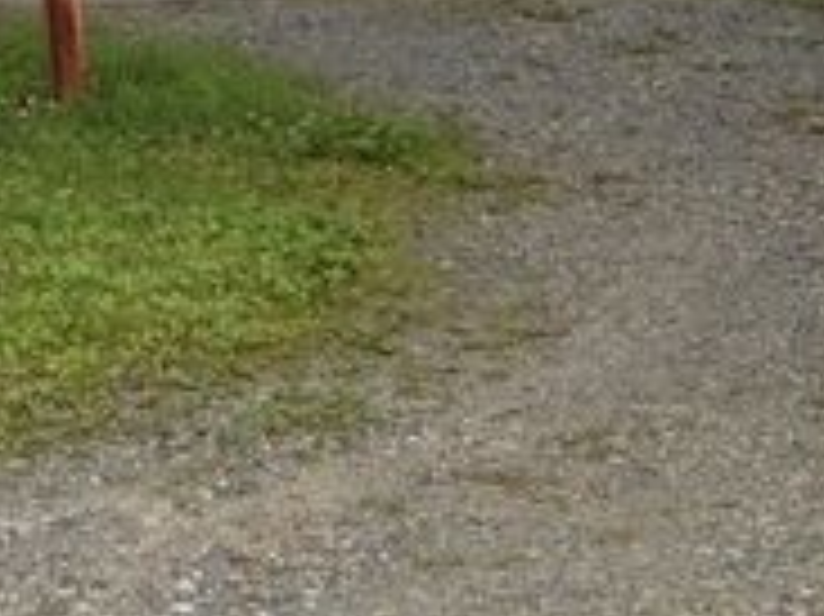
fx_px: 3711
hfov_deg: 11.1
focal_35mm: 156
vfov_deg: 9.2
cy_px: -380
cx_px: -979
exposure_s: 1/525
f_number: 2.4
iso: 80
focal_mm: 4.28
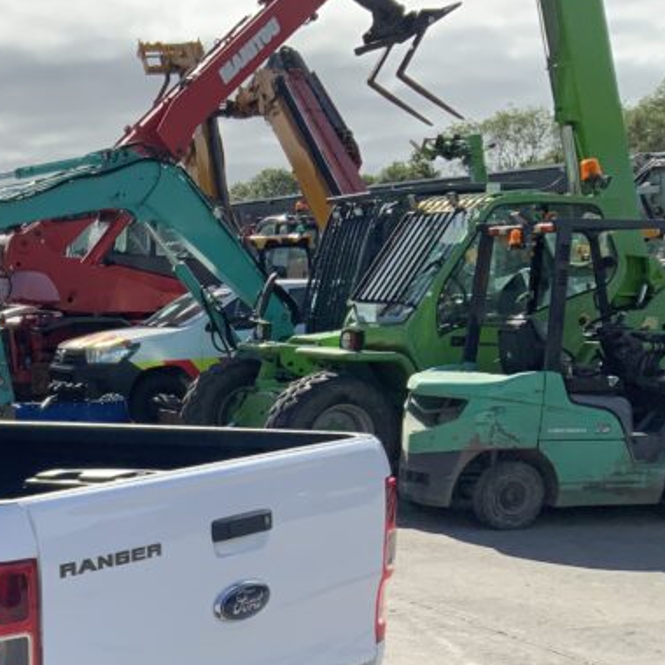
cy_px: 628
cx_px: -136
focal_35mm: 69
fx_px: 1500
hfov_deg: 22.9
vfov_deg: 24.1
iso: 16
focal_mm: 3
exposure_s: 1/1675
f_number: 1.8
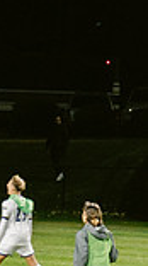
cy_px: 223
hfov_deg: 1.8
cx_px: -179
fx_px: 4663
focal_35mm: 664
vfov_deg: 3.3
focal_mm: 70
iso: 2000
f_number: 4
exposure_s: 1/160
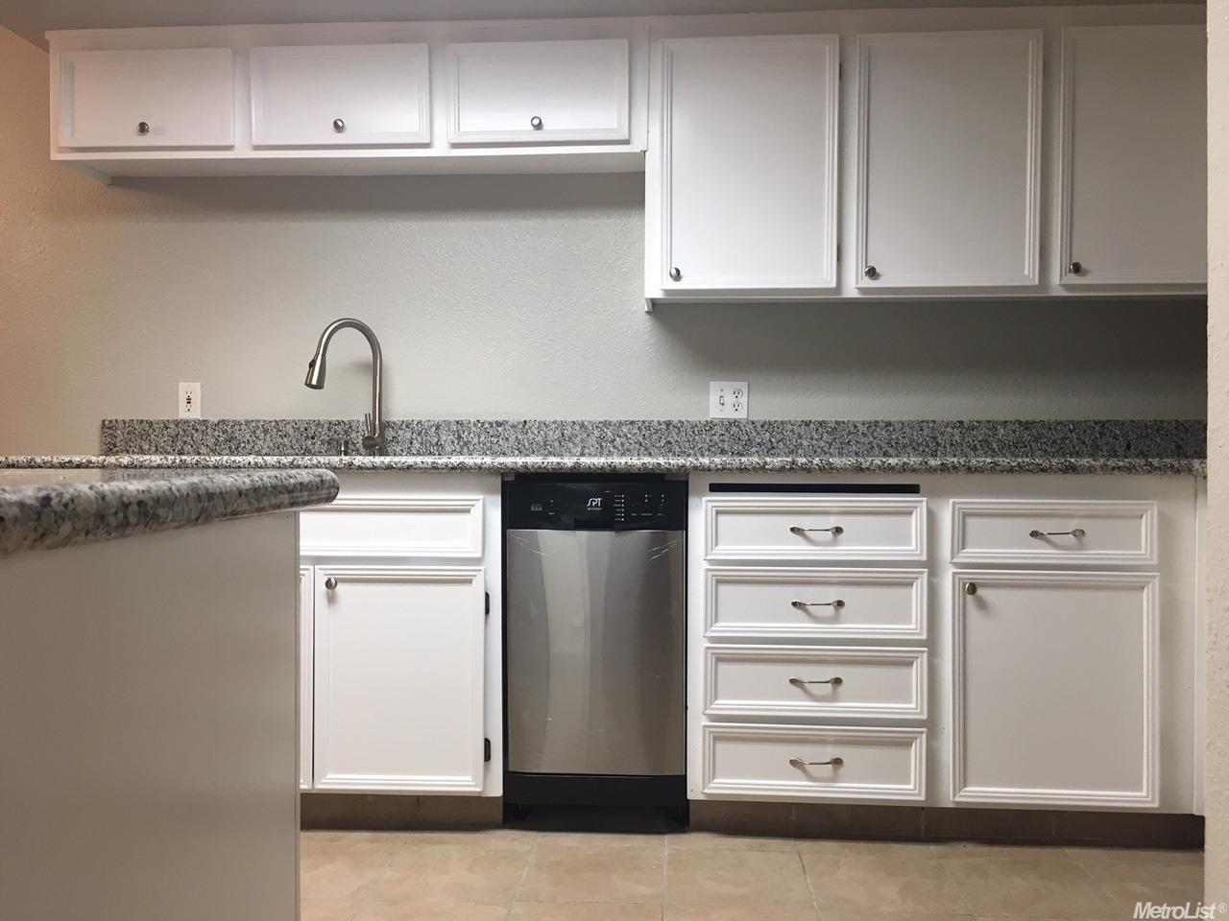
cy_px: 460
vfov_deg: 48.2
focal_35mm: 29
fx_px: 1030
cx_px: 614
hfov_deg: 61.7
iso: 50
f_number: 2.2
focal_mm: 4.15
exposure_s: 1/30
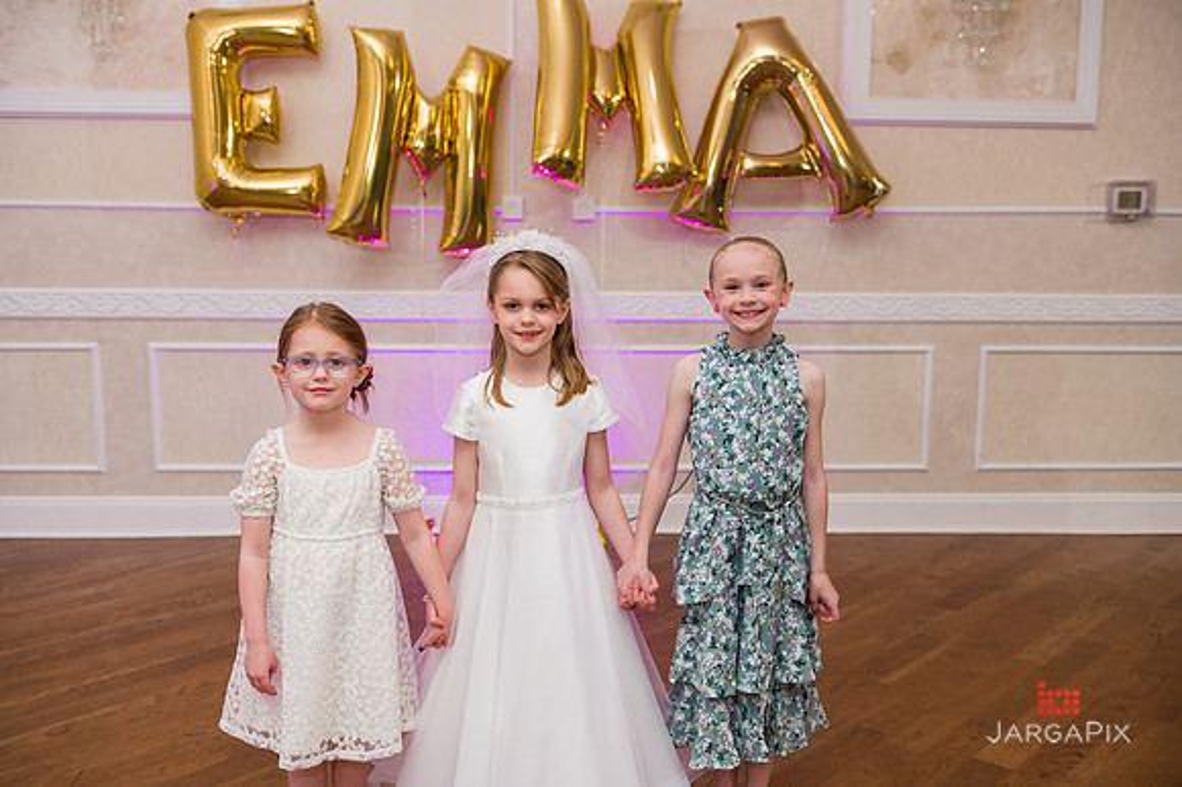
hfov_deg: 58.7
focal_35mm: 32
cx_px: 591
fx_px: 1050
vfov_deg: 41.1
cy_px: 394
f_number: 5
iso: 1250
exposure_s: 1/200
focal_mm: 32
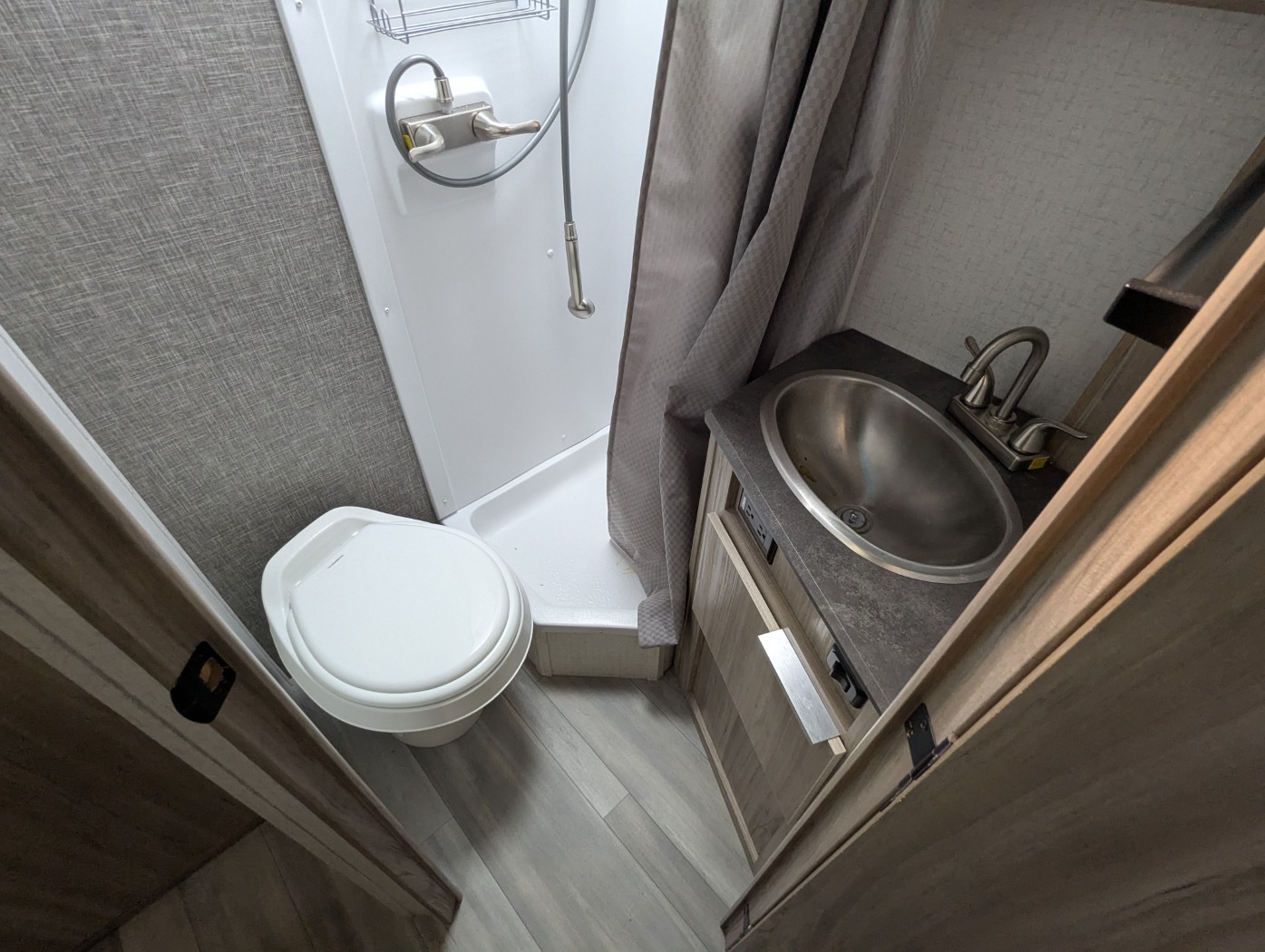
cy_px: 476
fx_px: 585
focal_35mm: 16
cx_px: 632
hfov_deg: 94.4
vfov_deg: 78.2
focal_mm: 2.35
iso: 306
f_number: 2.2
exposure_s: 1/141
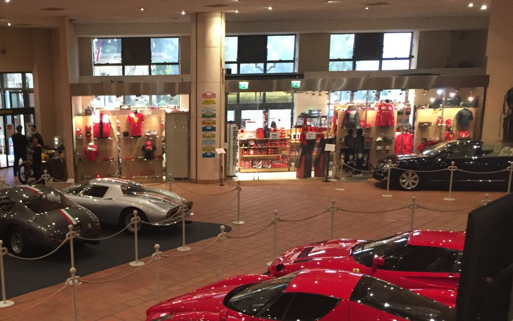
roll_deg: +0.8
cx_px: 154
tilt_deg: -13.5
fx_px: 615
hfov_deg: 44.3
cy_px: 234
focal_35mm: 44
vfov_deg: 28.9
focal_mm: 4.15
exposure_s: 1/20
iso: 250
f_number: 2.2
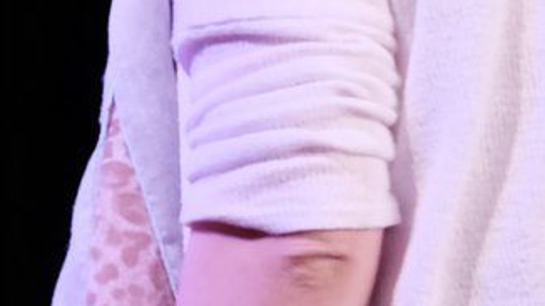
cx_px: -418
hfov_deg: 4.1
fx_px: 7482
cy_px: 252
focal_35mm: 518
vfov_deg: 2.3
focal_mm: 56
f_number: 4
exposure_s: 1/160
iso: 1250
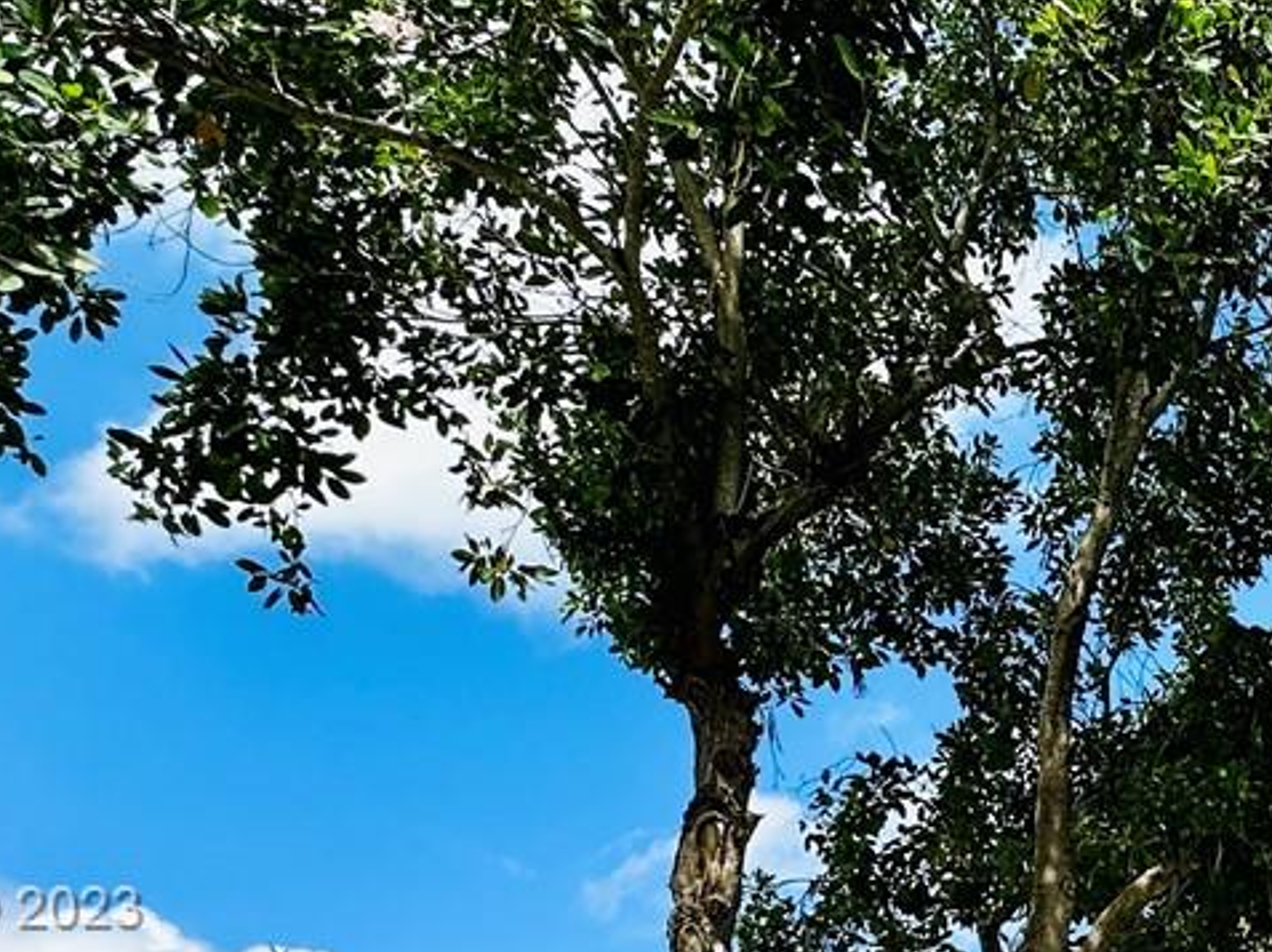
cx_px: 1421
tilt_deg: +25.4
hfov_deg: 34.5
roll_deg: -0.9
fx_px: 1726
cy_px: 912
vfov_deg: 29.2
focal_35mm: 47
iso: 40
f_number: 2.2
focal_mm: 2.22
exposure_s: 1/895
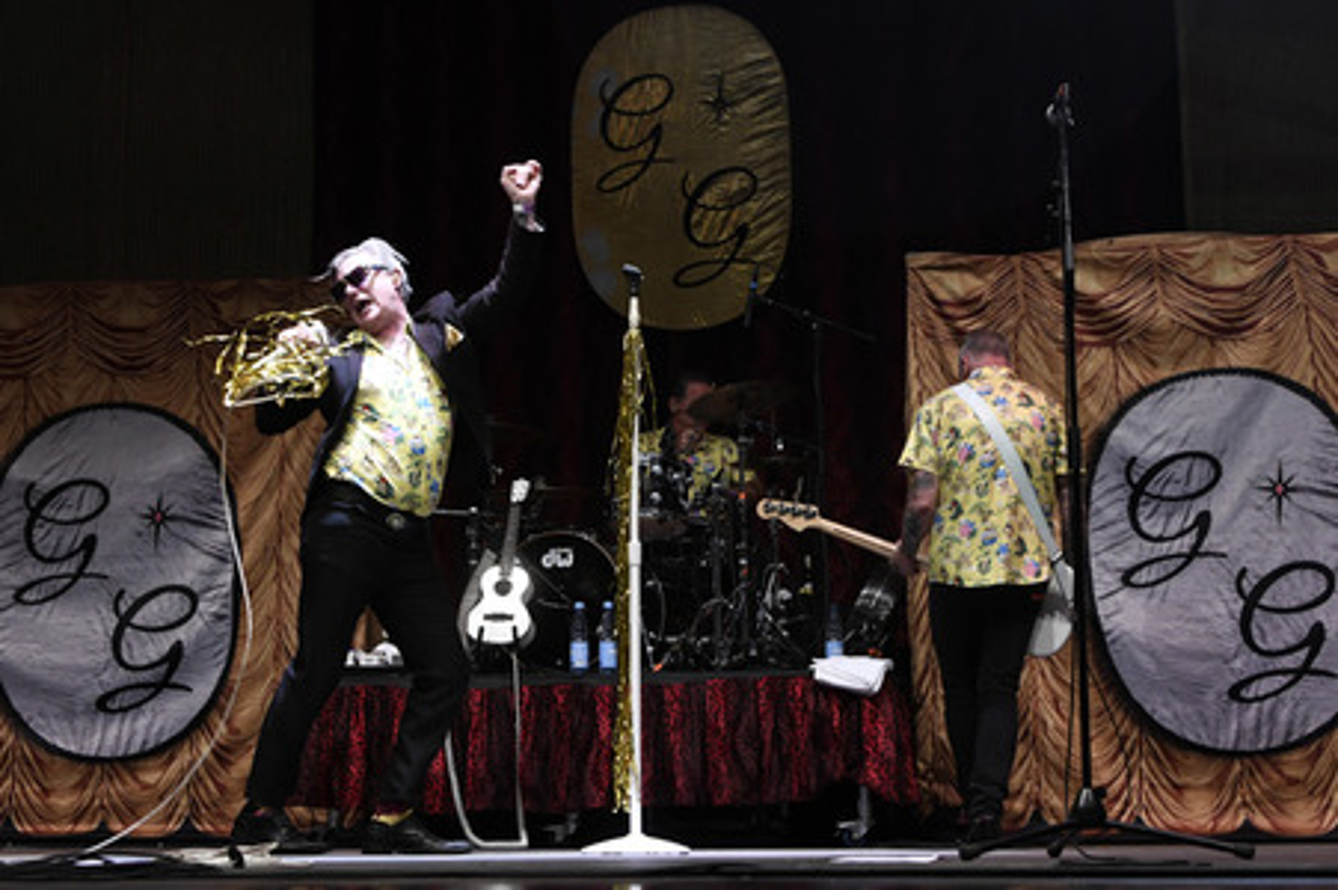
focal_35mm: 36
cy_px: 445
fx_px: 1337
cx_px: 669
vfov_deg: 36.8
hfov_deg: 53.2
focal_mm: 36
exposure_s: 1/200
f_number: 3.5
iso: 1600
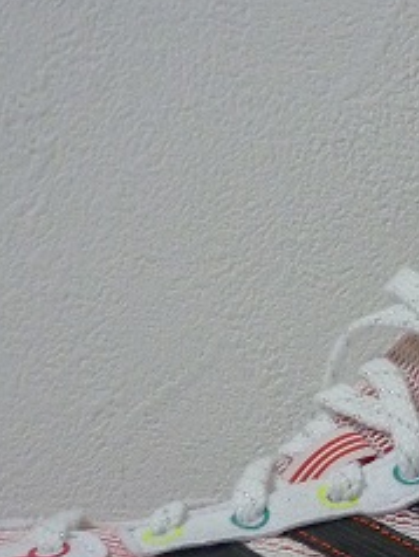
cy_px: 503
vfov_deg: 22.7
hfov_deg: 17.1
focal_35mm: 84
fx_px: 1353
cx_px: 442
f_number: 2.8
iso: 400
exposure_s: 1/20
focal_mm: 4.4
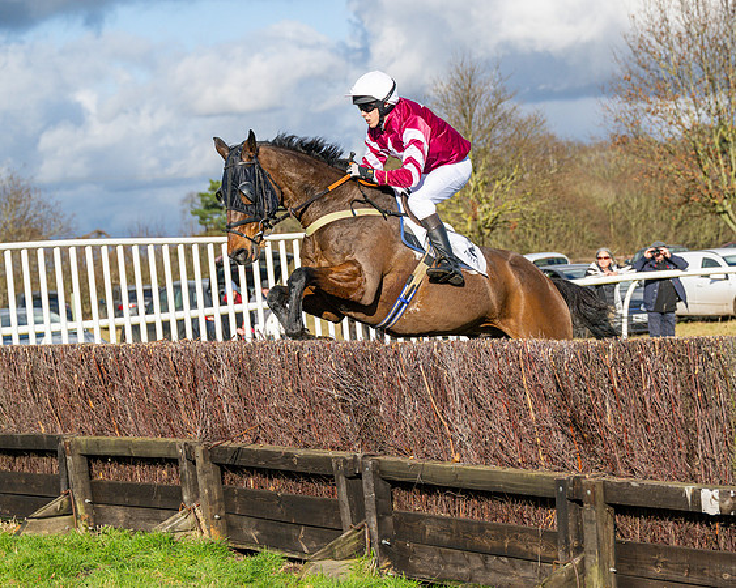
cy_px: 324
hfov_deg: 18.2
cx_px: 442
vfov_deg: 14.6
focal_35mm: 105
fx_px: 2296
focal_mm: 70
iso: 200
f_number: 4
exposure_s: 1/4000
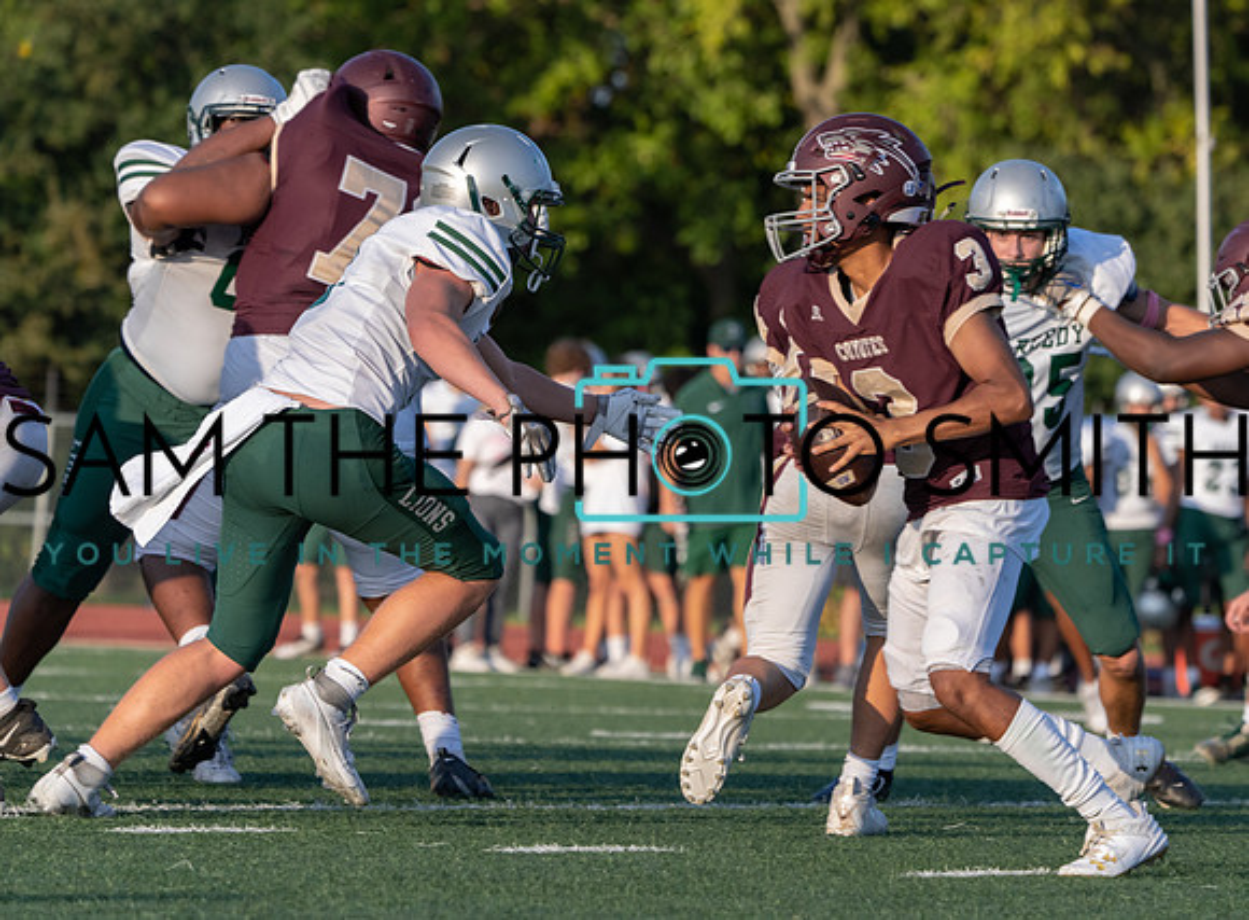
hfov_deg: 5.8
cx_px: 781
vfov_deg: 4.3
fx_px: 12228
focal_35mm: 341
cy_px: 399
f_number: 7.1
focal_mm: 282
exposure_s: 1/1250
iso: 800
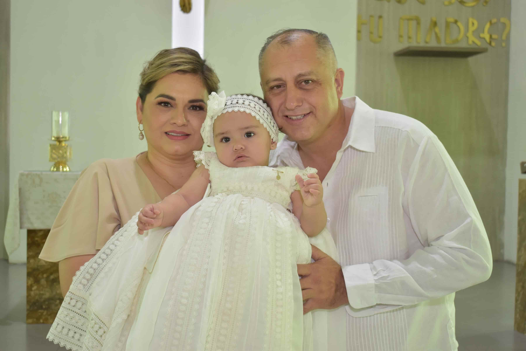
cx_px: 263
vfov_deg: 25.8
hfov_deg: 37.9
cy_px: 176
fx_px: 767
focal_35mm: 52
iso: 800
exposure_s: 1/80
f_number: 4.5
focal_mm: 35
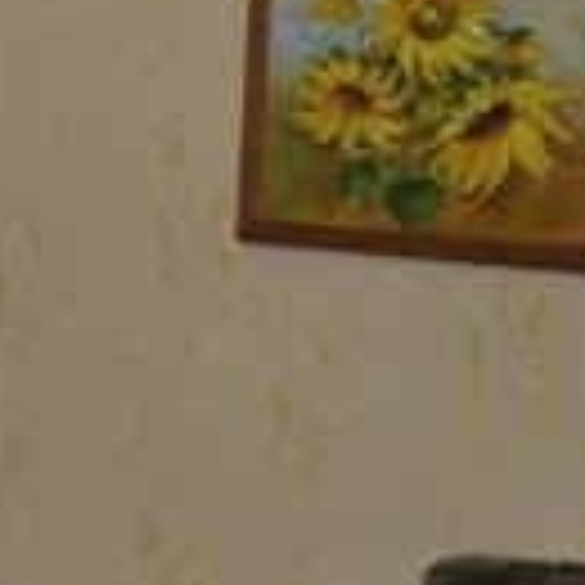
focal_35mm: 173
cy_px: 133
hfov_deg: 9.5
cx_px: -572
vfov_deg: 10.1
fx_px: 3308
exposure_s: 1/60
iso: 200
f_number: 3.8
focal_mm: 22
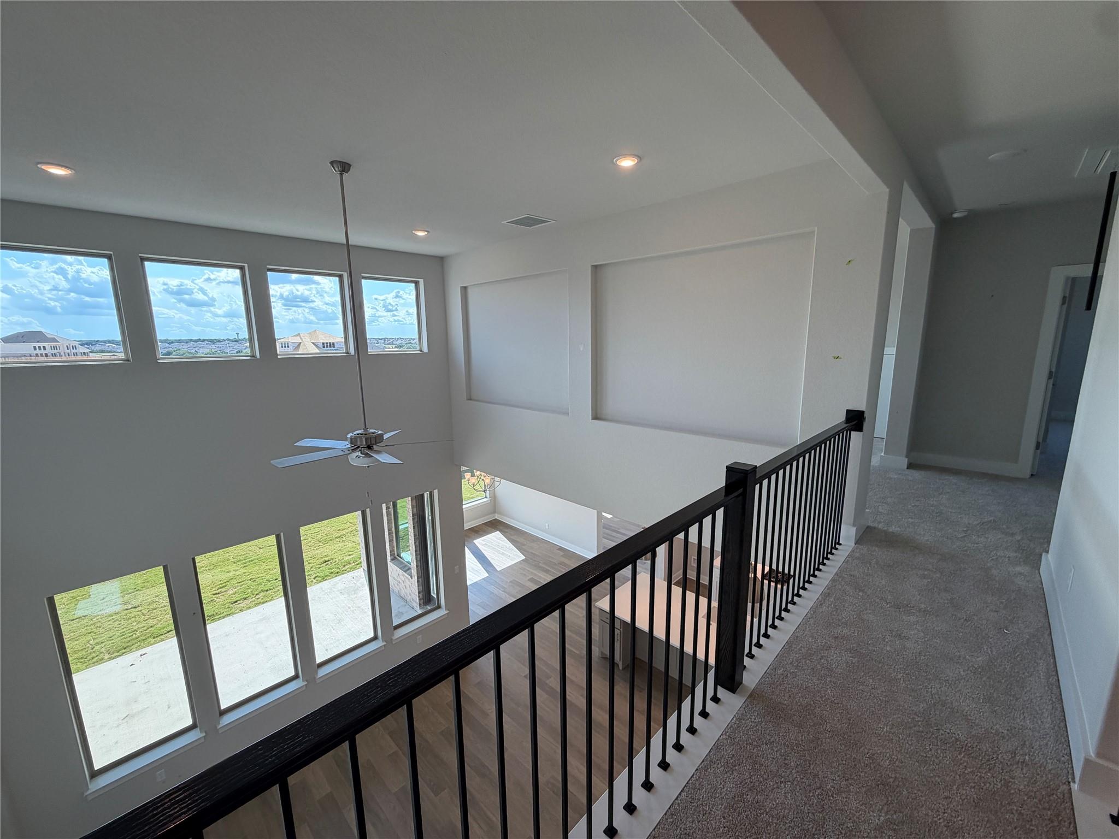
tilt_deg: -9.4
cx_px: 560
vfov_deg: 85.7
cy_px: 420
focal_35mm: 14
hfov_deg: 102.1
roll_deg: +0.2
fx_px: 453
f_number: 2.2
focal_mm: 2.22
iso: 50
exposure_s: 1/181
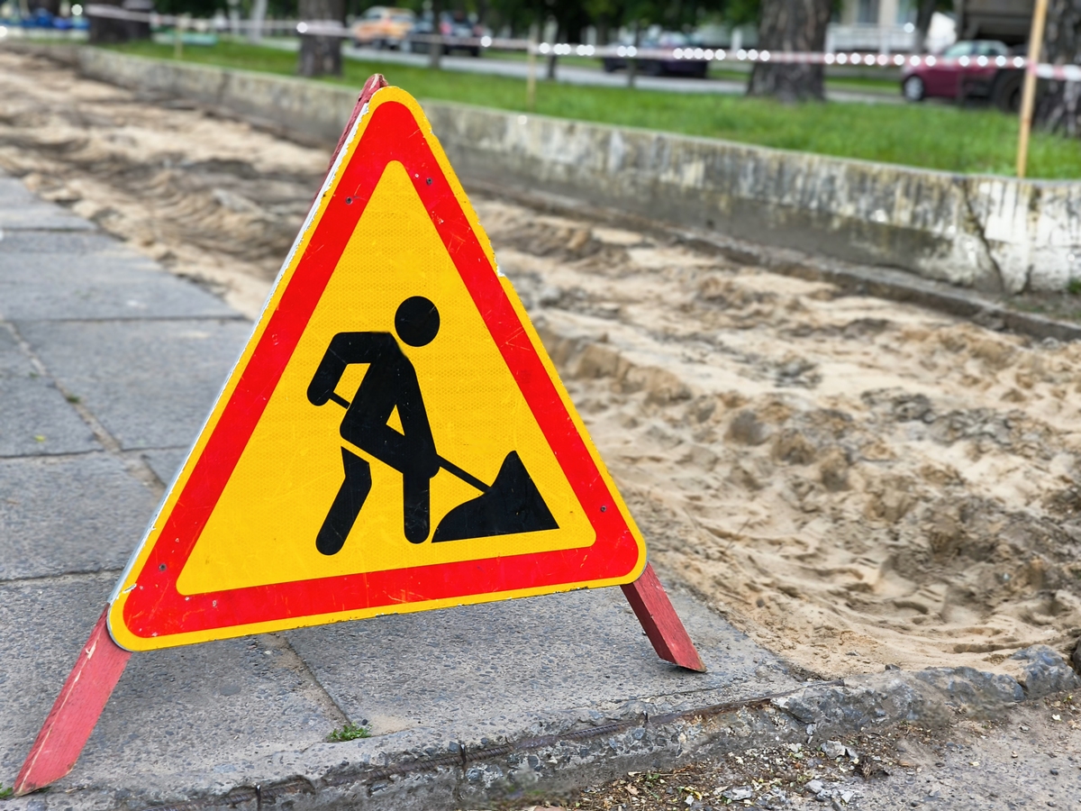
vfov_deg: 29.1
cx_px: 540
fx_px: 1561
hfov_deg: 38.2
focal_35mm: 50
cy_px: 406
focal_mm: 7.1
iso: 50
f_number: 1.9
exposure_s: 1/127
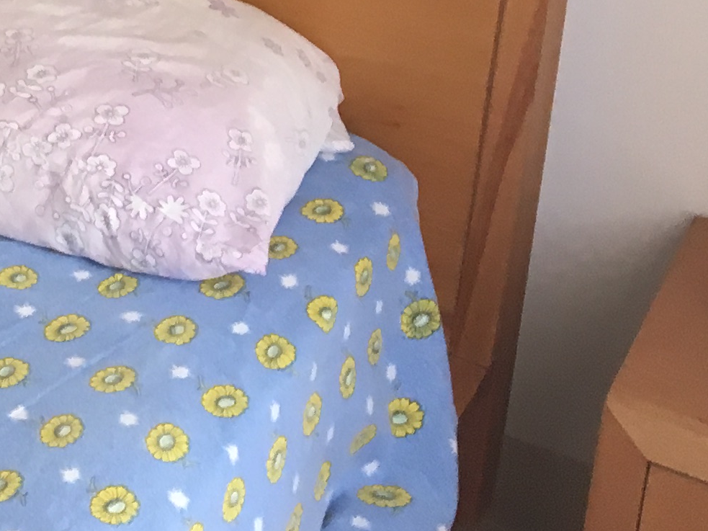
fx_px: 2434
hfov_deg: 14.3
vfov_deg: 11.2
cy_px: -540
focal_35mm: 119
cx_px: -626
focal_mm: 4.15
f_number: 2.2
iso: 64
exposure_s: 1/33
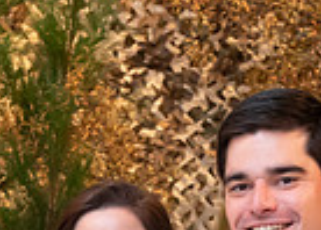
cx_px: 56
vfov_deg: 5.7
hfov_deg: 8.1
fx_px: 2255
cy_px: 428
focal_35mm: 247
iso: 2500
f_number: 5.6
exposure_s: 1/80
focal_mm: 52
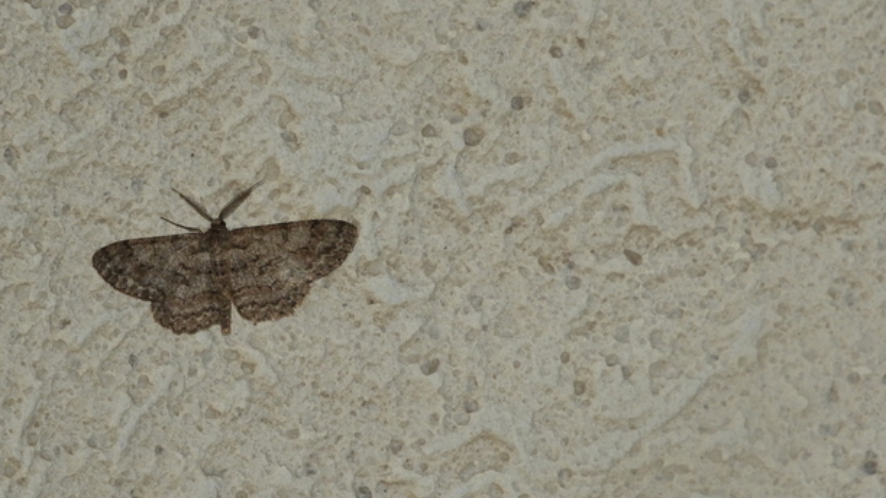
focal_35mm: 205
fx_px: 4815
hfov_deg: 10.5
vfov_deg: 5.9
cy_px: 262
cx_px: 280
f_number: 5
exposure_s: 1/60
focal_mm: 24.2
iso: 200
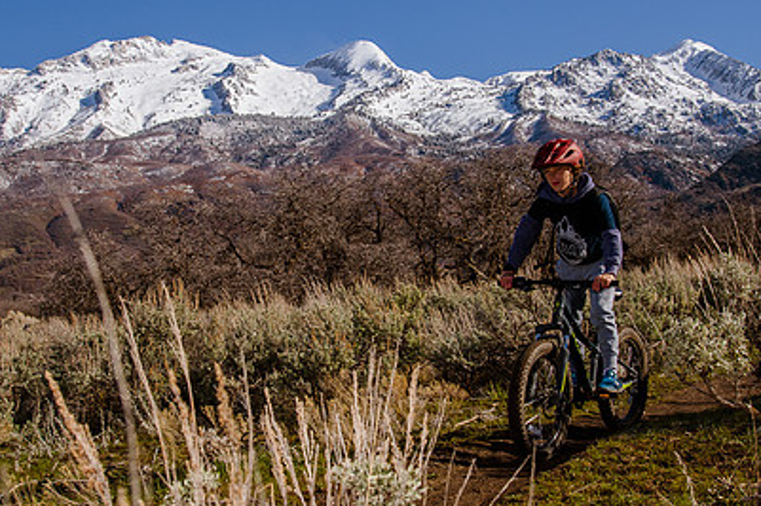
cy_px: 247
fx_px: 1268
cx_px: 340
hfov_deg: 33.4
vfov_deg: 22.6
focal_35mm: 60
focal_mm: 34
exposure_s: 1/500
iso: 250
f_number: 10
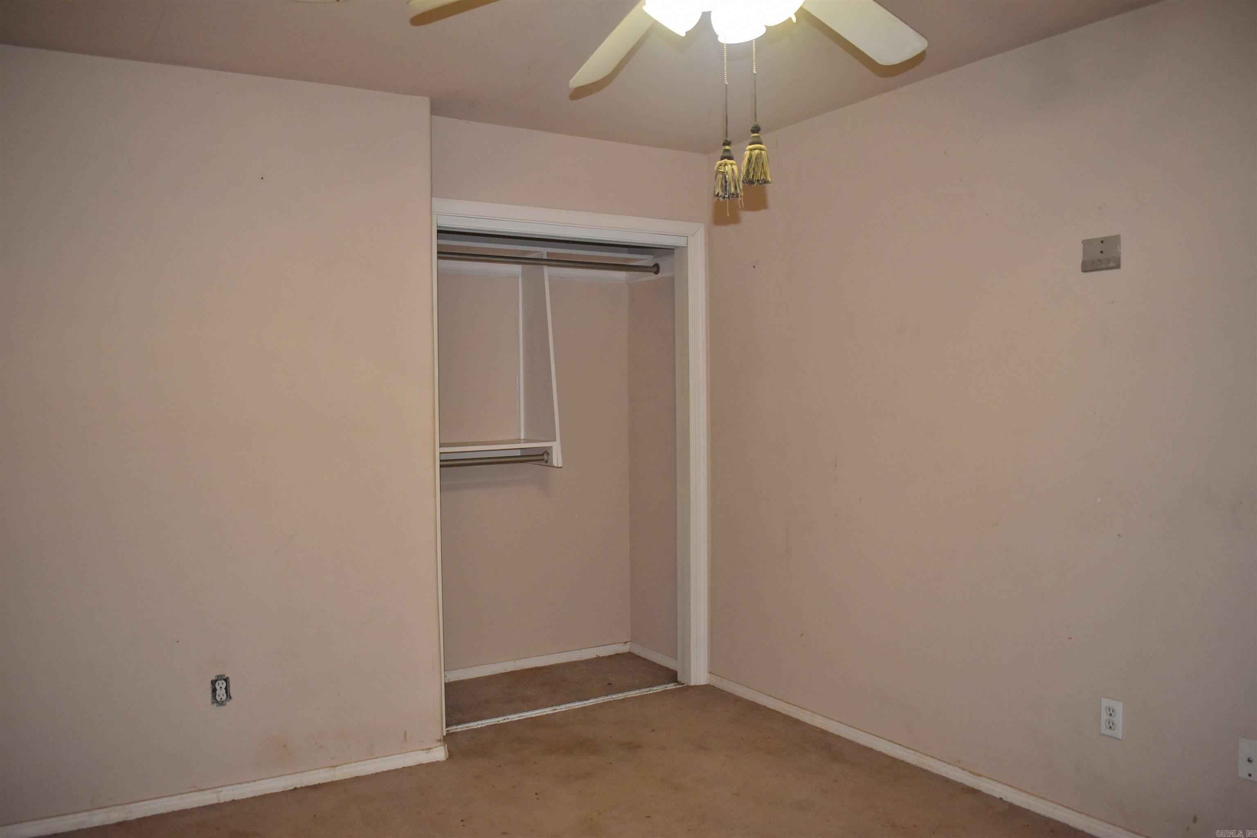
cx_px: 628
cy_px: 419
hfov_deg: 67.4
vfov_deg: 47.9
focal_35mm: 27
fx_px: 943
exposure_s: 1/30
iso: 1100
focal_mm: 18
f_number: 3.5
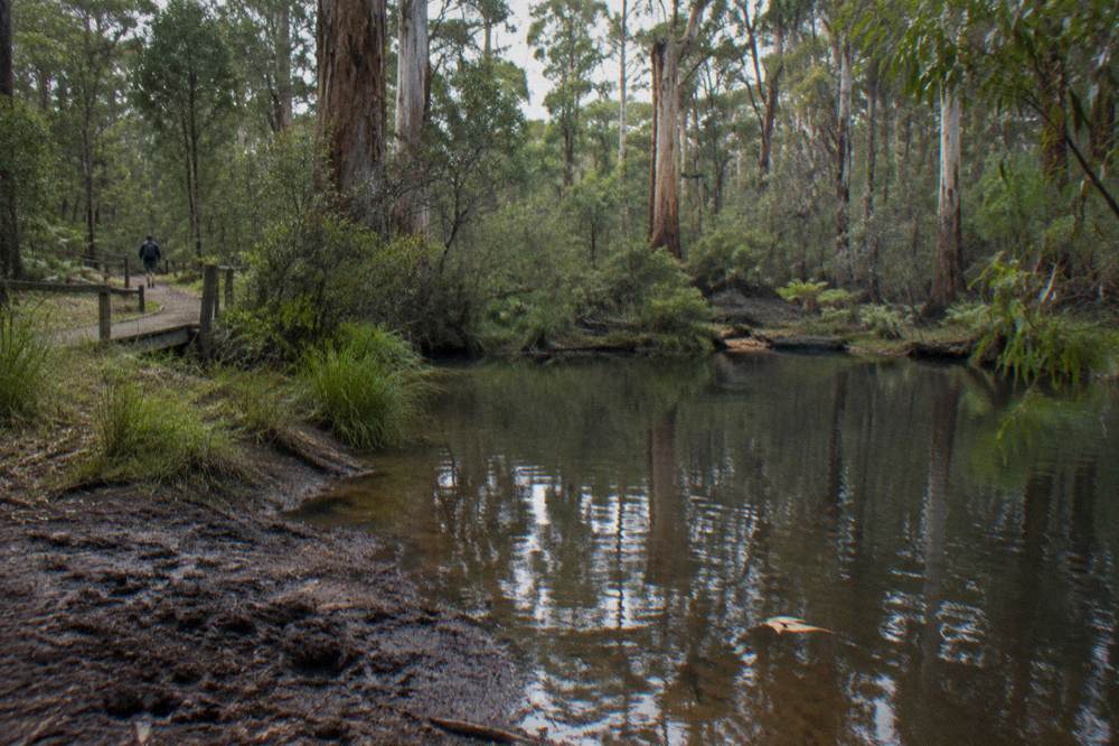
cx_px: 560
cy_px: 373
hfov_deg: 54.5
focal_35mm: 35
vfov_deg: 37.8
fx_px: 1087
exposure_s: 1/500
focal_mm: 35
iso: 800
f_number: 7.1
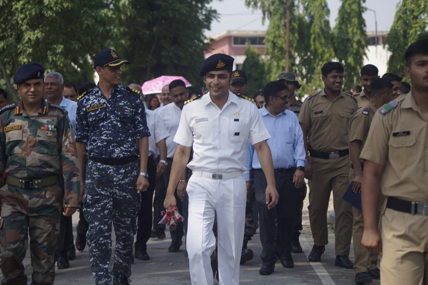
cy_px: 142
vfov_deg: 12.2
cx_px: 214
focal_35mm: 112
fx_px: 1337
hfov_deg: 18.2
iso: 100
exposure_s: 1/400
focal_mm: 75
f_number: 4.5
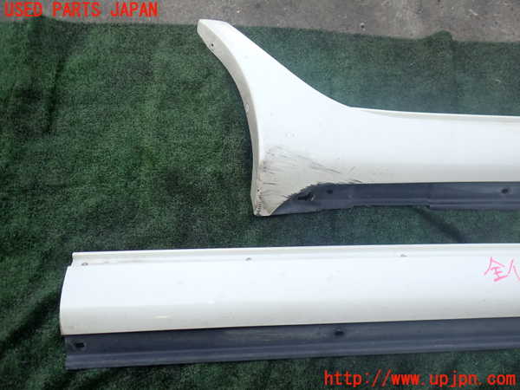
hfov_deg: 60.0
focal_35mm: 30
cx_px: 260
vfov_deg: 46.8
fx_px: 451
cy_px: 195
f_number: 6.3
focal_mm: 5.4
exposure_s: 1/50
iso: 100
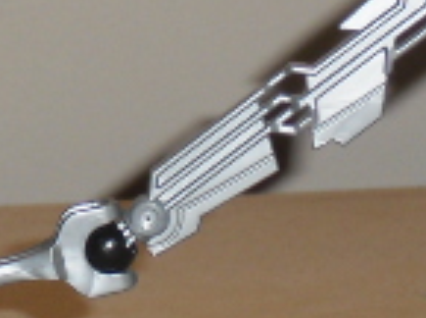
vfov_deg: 4.6
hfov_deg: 6.0
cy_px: -144
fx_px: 3965
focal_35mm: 323
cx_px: -326
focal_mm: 13.1
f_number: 4.6
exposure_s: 1/60
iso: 200
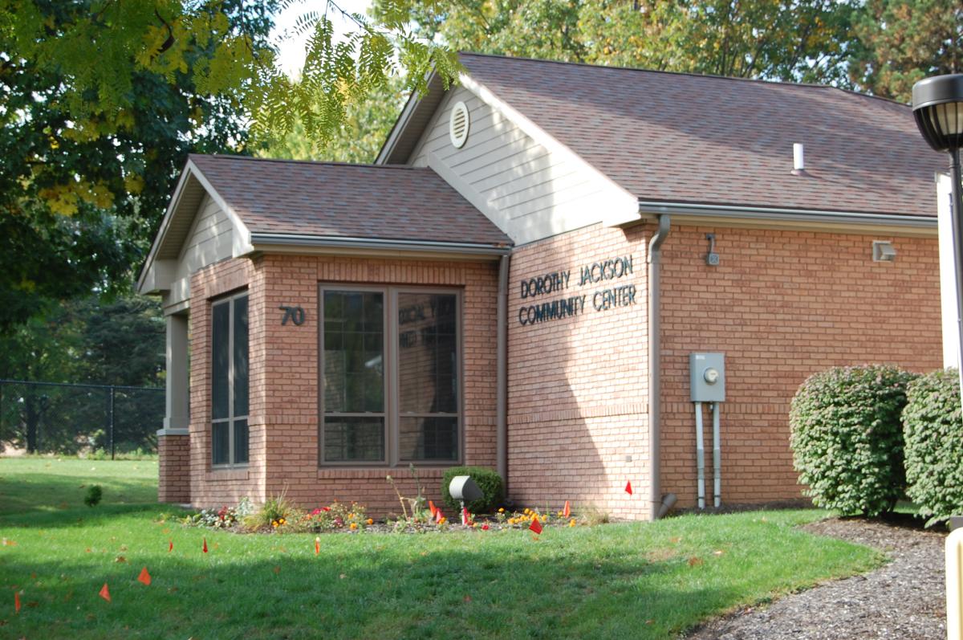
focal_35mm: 72
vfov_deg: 18.9
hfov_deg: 28.1
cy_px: 320
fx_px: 1924
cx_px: 482
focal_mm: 48
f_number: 6.3
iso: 200
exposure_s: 1/160
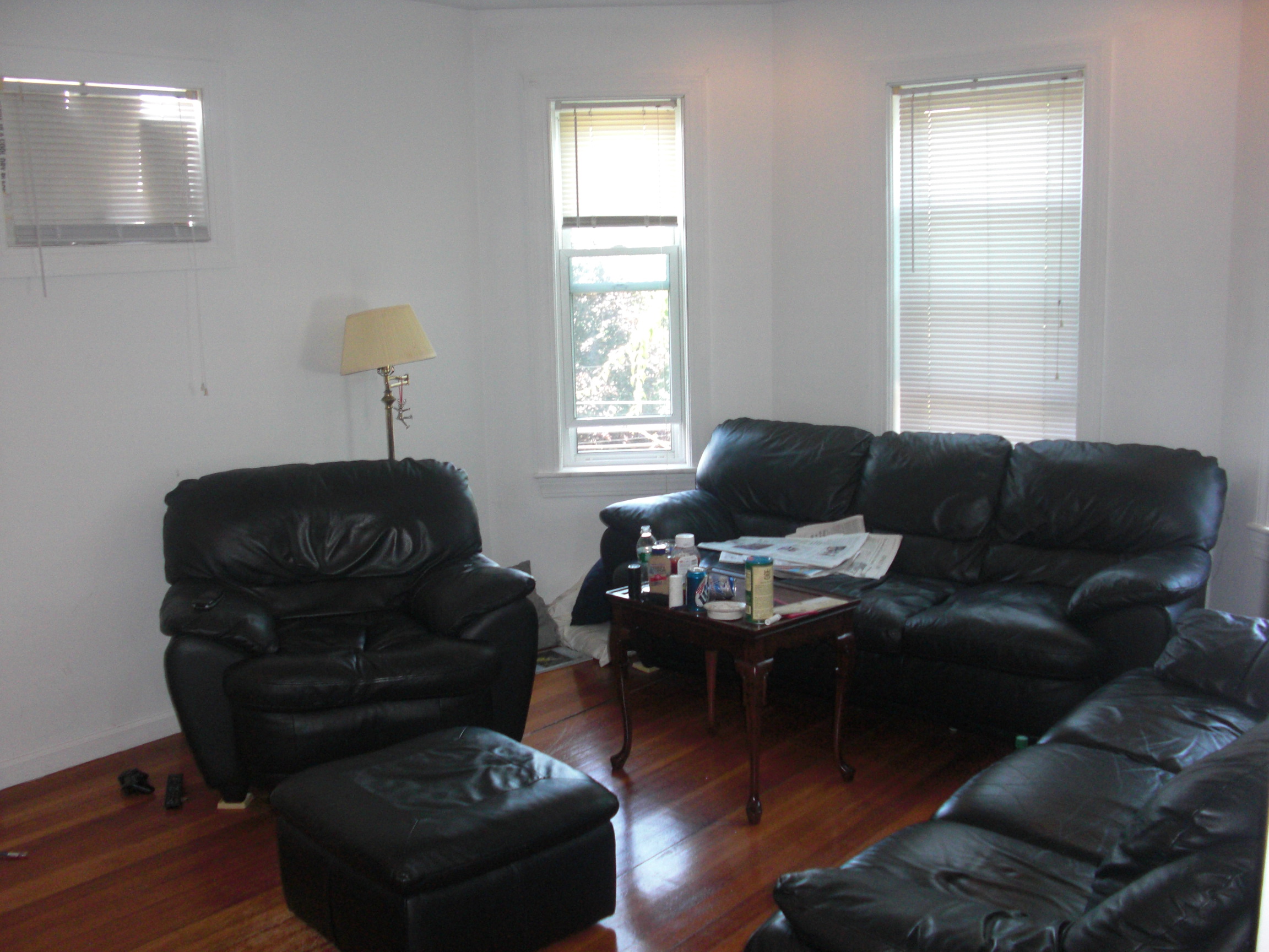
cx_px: 634
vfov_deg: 39.7
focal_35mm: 36
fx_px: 1320
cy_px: 476
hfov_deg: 51.4
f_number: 2.8
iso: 200
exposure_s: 1/60
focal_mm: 6.3
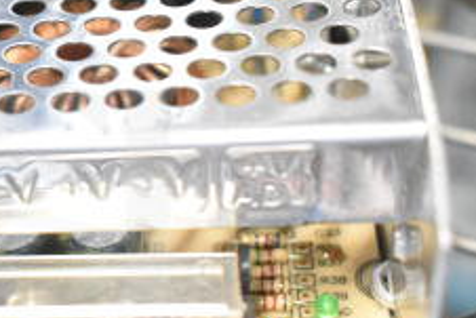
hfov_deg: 18.2
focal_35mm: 109
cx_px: -13
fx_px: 1447
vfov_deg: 12.5
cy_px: 256
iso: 5000
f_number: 4
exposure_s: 1/40
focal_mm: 27
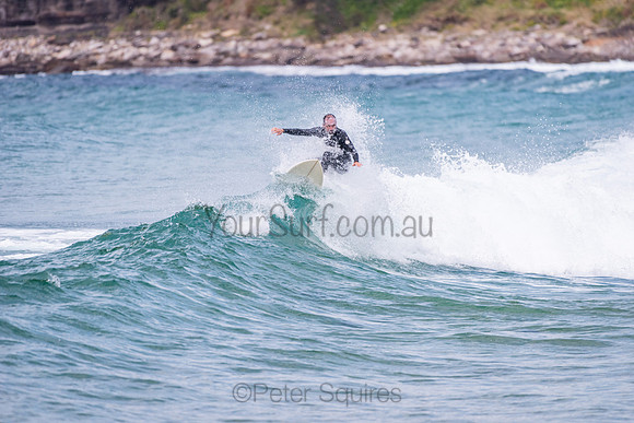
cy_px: 212
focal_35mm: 500
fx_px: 8807
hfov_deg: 4.1
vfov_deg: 2.8
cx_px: 317
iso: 450
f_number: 5.6
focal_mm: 500
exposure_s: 1/1250
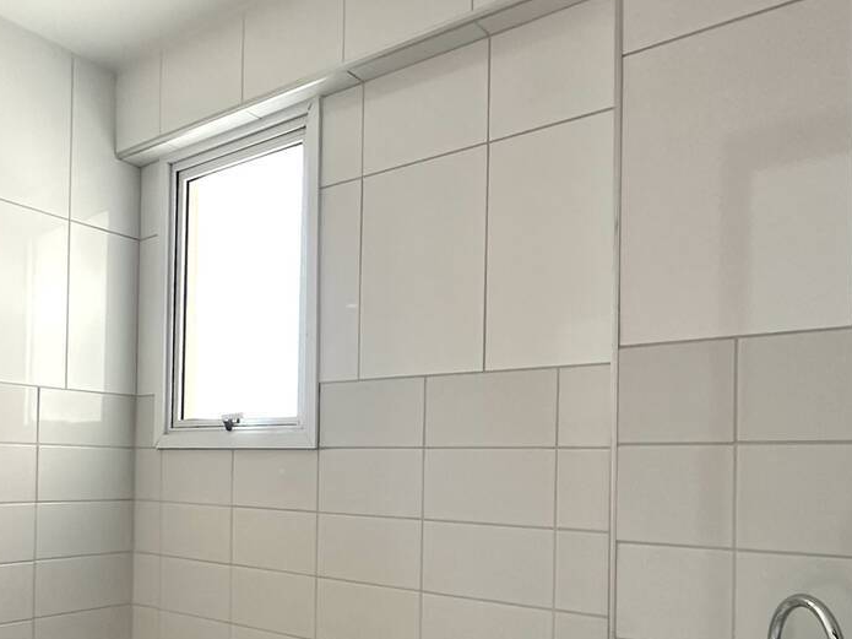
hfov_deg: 61.6
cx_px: 454
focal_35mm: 29
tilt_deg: +0.6
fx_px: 714
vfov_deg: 46.8
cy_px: 466
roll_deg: -1.6
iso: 400
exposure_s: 1/60
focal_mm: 2.22
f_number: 2.2
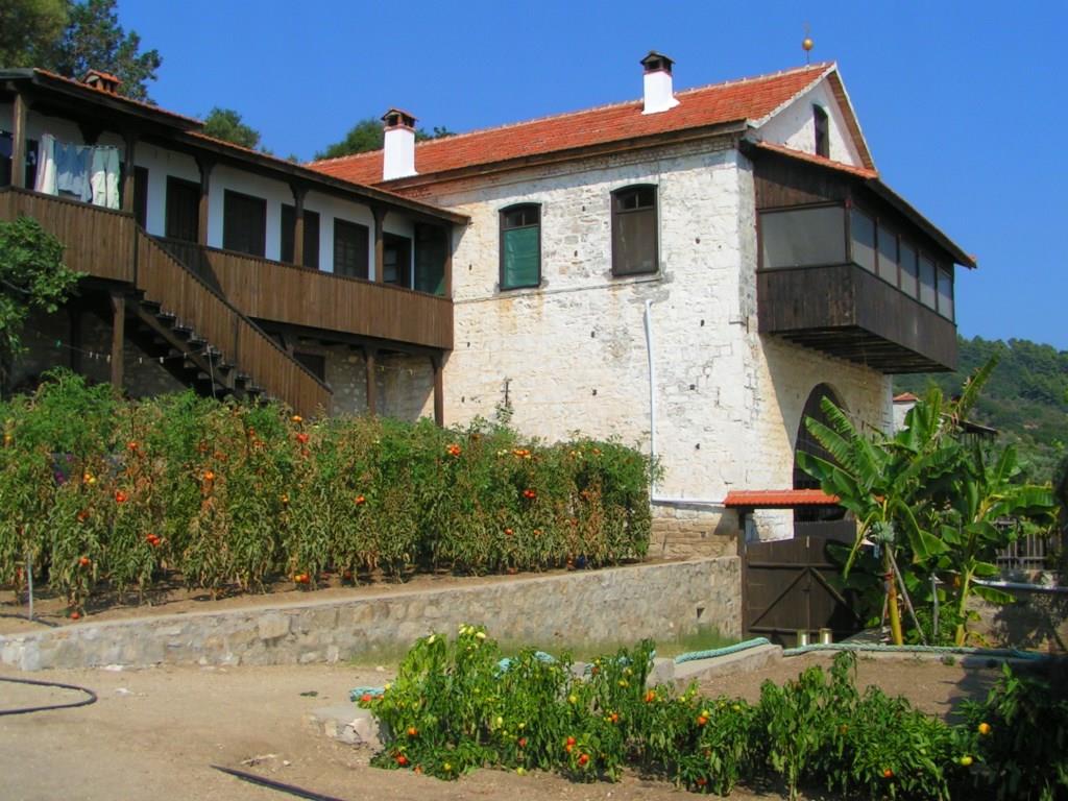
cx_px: 534
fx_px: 1172
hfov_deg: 49.0
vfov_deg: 37.7
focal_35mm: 38
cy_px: 400
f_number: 5.6
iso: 50
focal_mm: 5.8
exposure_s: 1/640
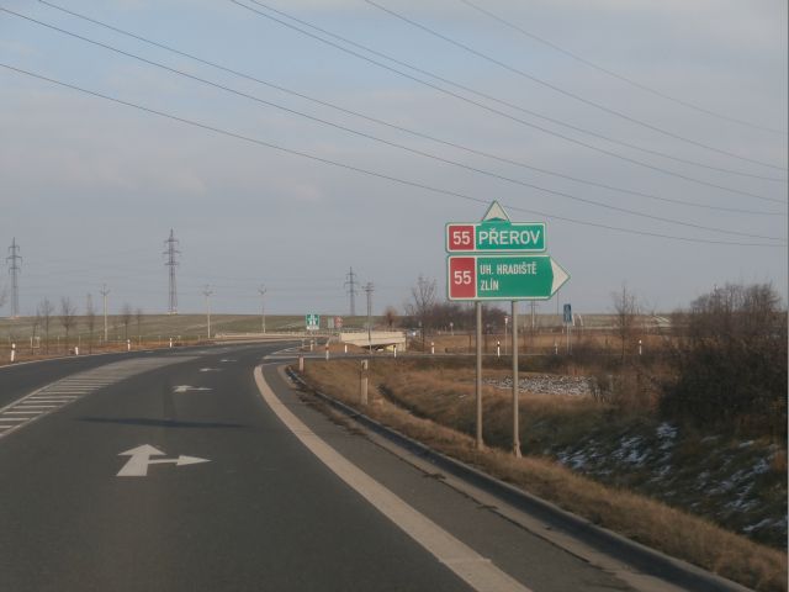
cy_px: 296
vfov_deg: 17.2
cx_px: 394
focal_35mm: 86
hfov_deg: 22.8
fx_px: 1960
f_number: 5
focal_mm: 15.16
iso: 100
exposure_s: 1/320
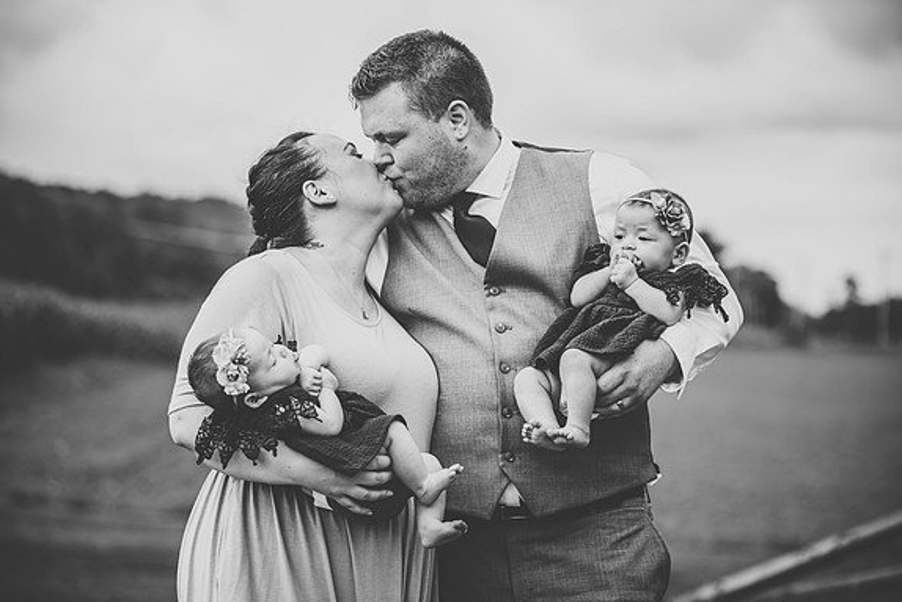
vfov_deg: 13.6
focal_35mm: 101
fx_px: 2531
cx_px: 448
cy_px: 303
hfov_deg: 20.2
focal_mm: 100
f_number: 2.8
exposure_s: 1/1600
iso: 200
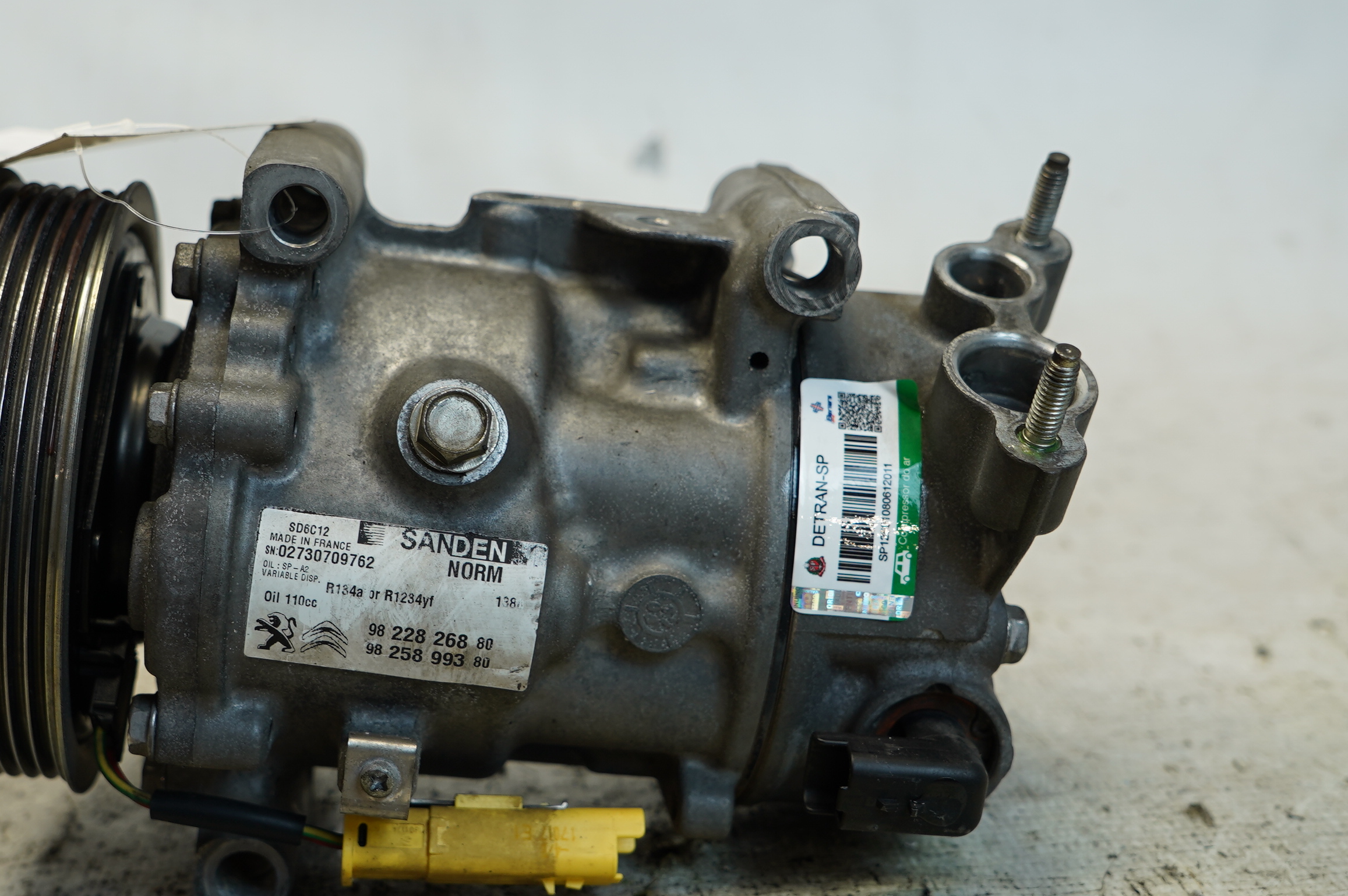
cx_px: 537
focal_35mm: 52
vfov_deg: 25.9
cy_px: 455
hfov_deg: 38.1
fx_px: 1945
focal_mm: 27
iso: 160
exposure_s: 1/60
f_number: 4
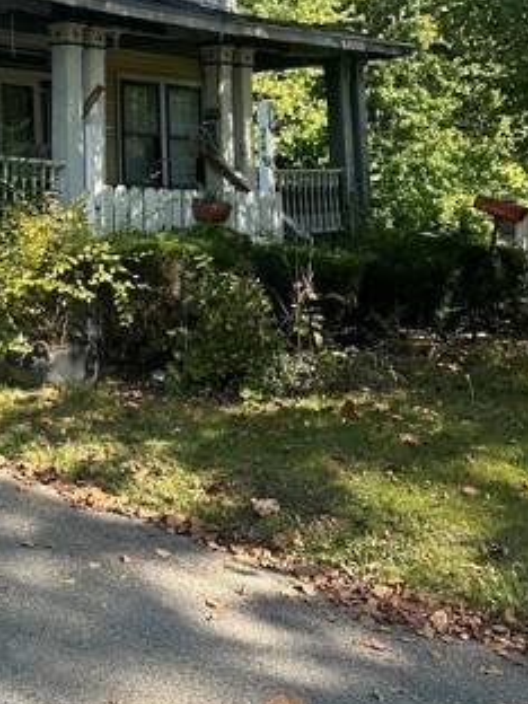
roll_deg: +0.5
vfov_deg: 31.3
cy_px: 86
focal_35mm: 59
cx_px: -74
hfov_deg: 23.1
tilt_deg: +6.9
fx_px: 1200
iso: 80
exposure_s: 1/1029
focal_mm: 6.86
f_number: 1.78
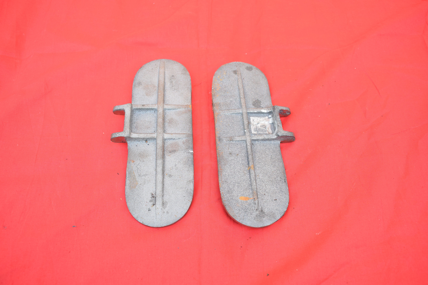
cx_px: 214
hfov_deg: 61.9
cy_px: 142
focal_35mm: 30
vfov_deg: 43.6
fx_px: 357
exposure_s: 1/1000
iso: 1000
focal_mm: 20
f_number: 5.6
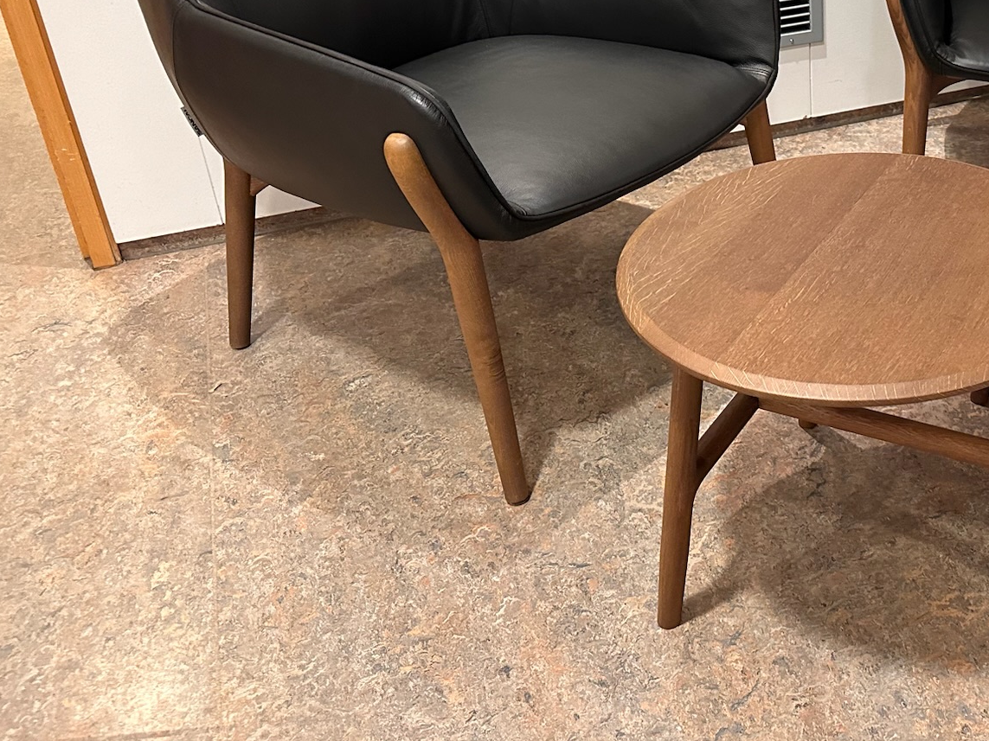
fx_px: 1228
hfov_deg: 41.4
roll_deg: +0.6
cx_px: 828
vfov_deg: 33.3
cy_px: 239
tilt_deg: -28.1
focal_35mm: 43
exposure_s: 1/50
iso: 500
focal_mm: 6.86
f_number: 1.78
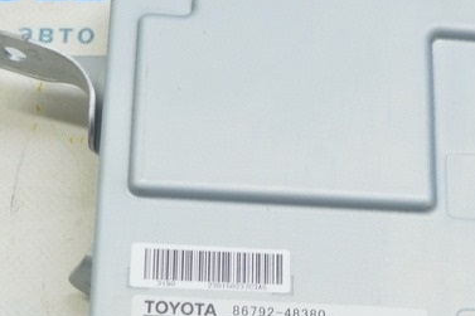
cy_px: 216
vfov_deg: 12.9
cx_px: 413
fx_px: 1398
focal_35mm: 106
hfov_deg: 19.0
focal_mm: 26
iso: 400
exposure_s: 1/20
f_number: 5.6
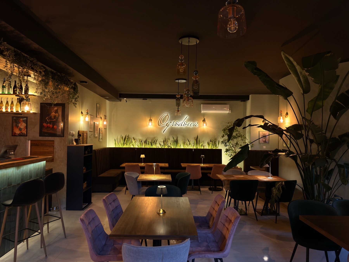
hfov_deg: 71.6
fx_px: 242
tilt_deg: +0.9
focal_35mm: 24
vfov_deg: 56.8
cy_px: 131
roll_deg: -1.4
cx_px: 174
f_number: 1.78
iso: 200
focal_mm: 6.76
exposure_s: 1/50
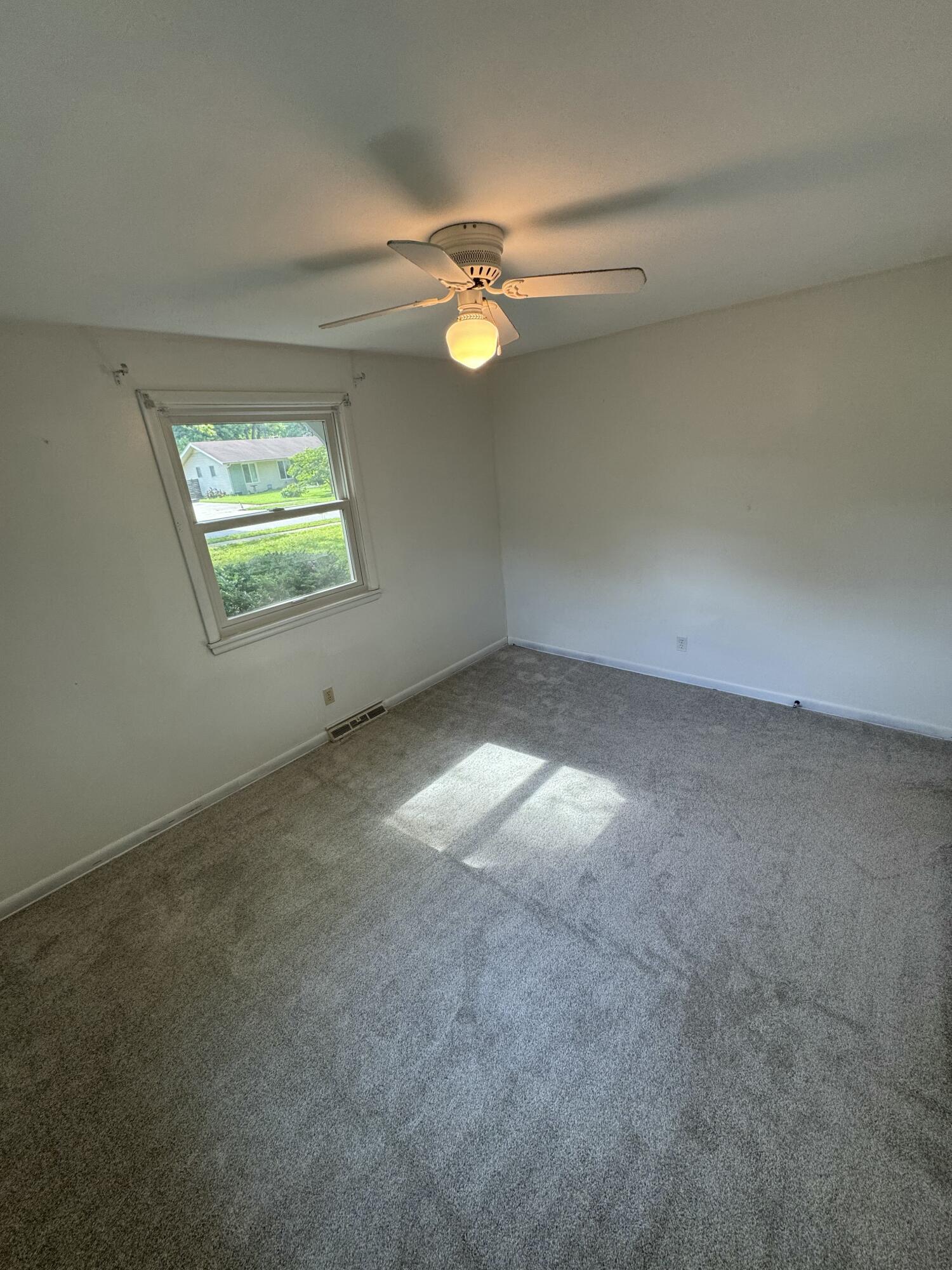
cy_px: 635
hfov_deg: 85.7
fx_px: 513
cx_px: 476
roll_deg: +5.1
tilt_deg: -20.4
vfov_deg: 102.1
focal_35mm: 14
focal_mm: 2.22
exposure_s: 1/120
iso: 125
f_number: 2.2
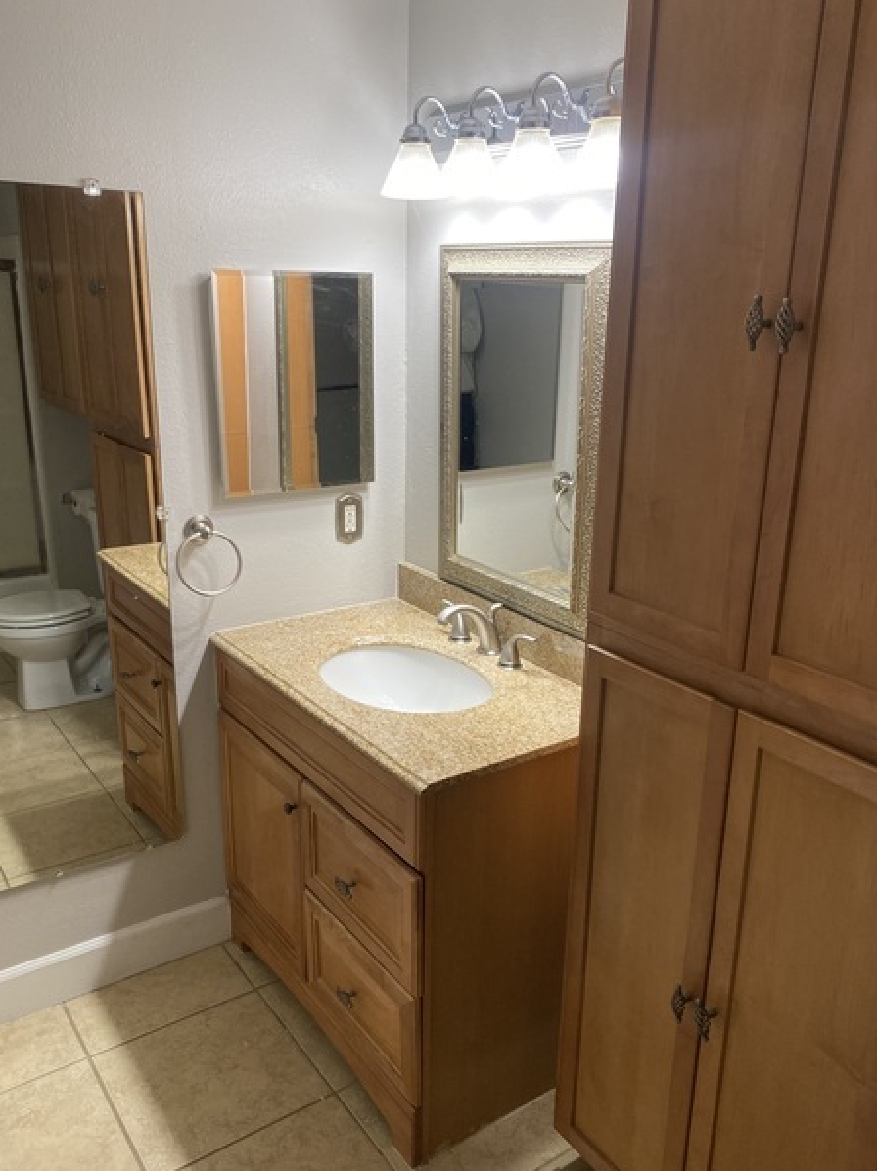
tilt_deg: -17.1
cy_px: 610
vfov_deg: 61.7
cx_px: 476
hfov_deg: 48.1
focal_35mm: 29
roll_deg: -1.7
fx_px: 980
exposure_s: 1/60
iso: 125
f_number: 1.8
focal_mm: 4.25
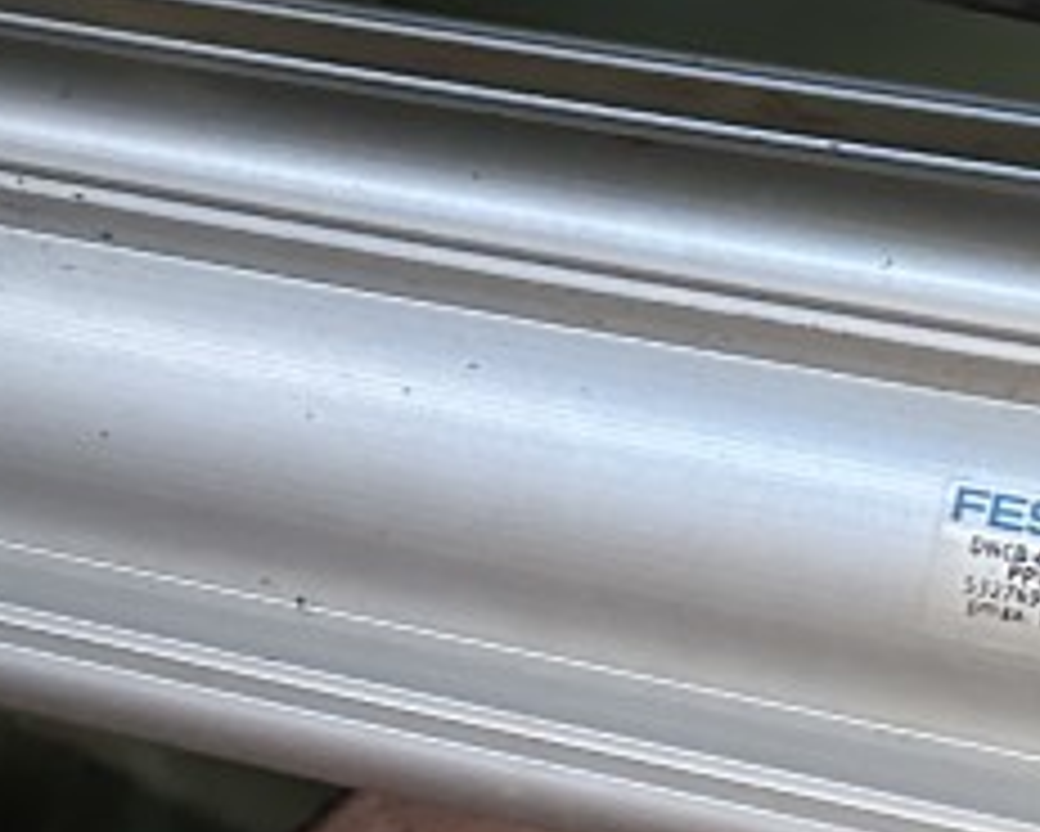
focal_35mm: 104
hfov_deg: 18.4
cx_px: 401
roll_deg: -5.5
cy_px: 711
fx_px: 3202
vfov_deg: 14.7
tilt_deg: -23.2
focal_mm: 6.86
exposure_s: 1/53
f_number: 1.78
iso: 1000
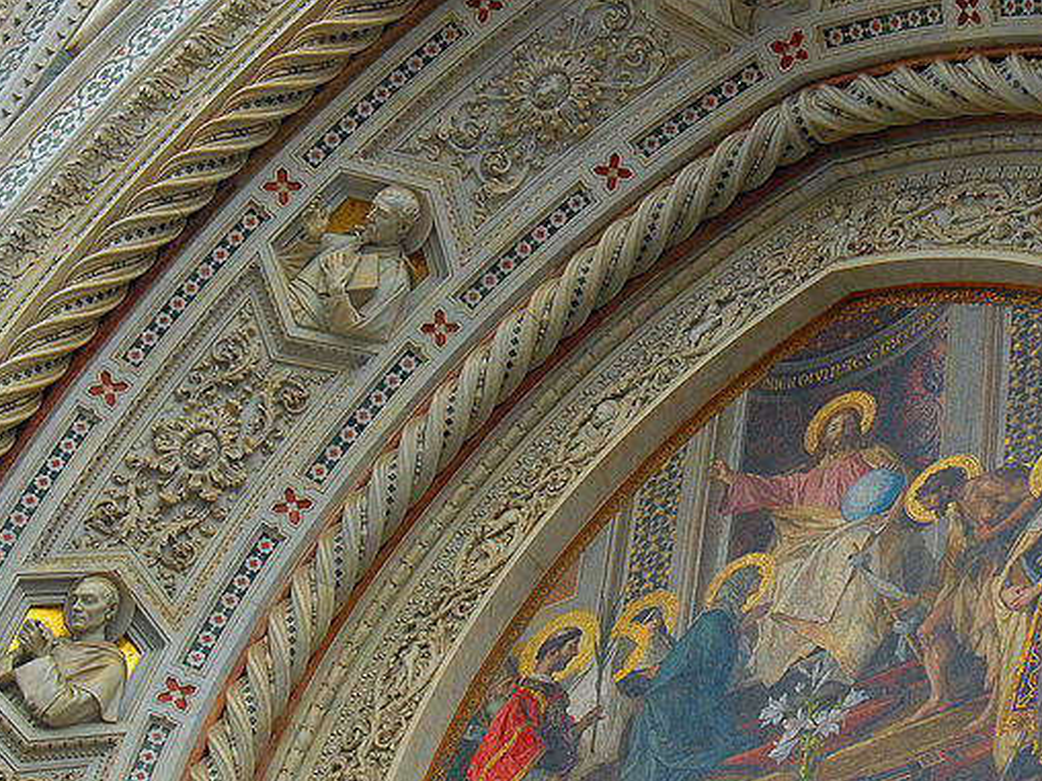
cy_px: 398
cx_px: 583
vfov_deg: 11.1
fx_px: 4004
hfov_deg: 14.8
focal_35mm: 133
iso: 160
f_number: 7.1
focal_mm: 52
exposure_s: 1/125
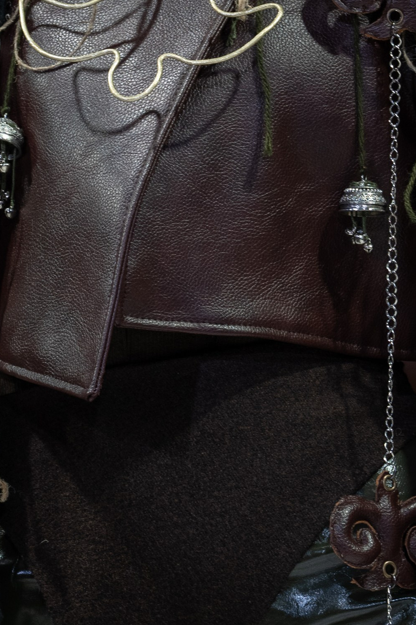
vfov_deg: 2.7
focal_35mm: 761
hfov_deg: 1.8
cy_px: -40
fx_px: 13186
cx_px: 84
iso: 200
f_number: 4.5
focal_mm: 186.6
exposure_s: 1/80
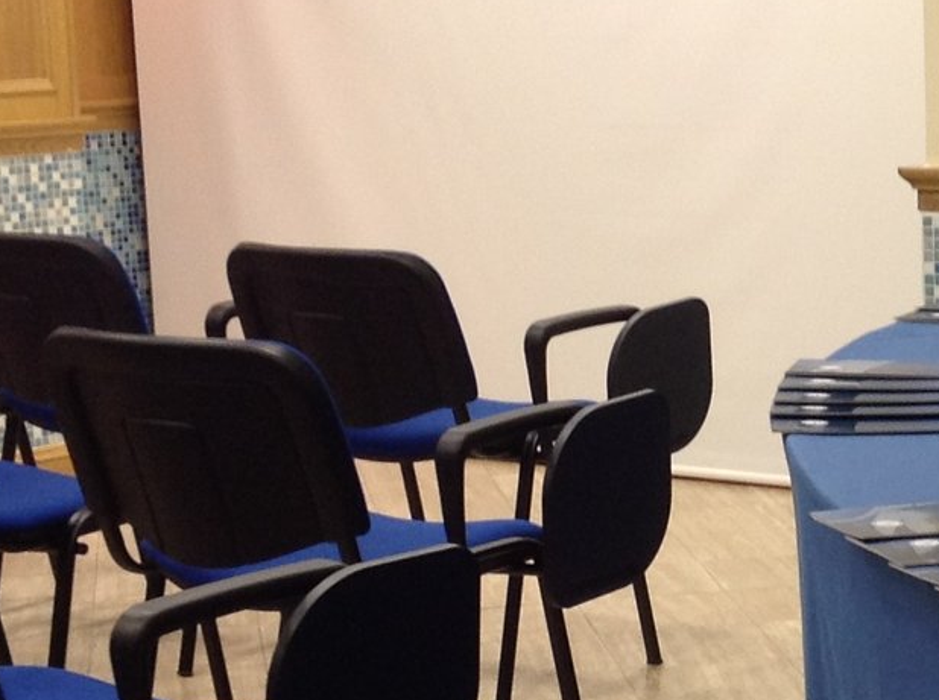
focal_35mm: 116
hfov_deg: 16.6
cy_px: 414
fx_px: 3141
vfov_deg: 12.7
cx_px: 962
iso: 64
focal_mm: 4.28
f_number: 2.4
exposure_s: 1/15
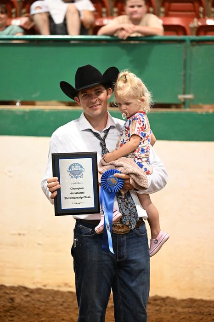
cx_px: 107
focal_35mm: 115
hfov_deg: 11.9
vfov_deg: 17.8
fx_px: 1026
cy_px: 161
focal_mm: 115
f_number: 2.8
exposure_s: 1/500
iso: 8000
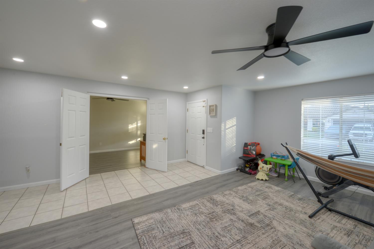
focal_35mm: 14
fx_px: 145
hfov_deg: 104.3
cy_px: 124
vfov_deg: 81.2
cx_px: 187
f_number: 10
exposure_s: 1/15
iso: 400
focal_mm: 14
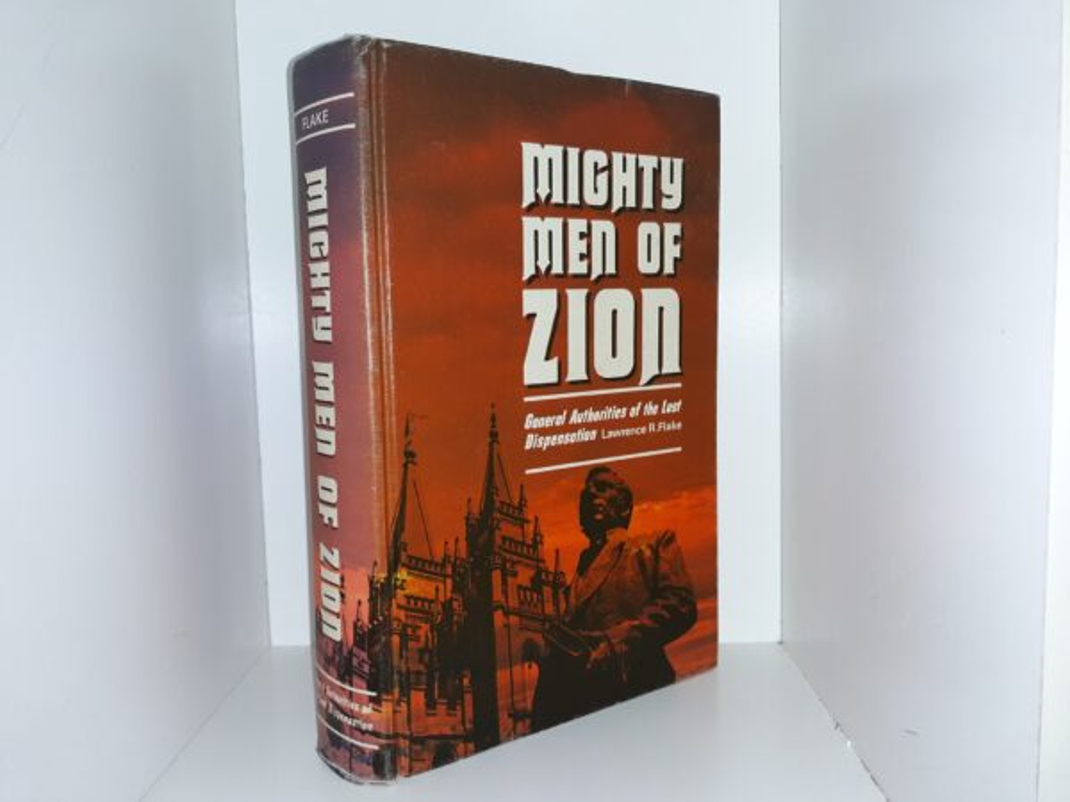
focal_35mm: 28
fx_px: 865
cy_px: 401
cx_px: 535
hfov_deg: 63.4
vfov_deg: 49.7
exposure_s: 1/120
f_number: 1.7
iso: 64
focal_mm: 3.7
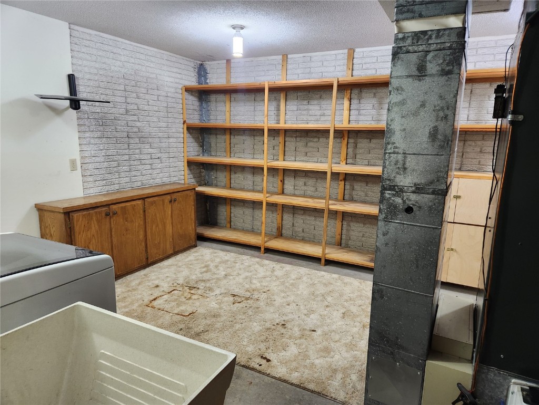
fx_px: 358
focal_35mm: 23
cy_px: 202
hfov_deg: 73.9
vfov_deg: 58.9
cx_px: 270
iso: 250
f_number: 1.8
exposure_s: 1/120
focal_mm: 5.4
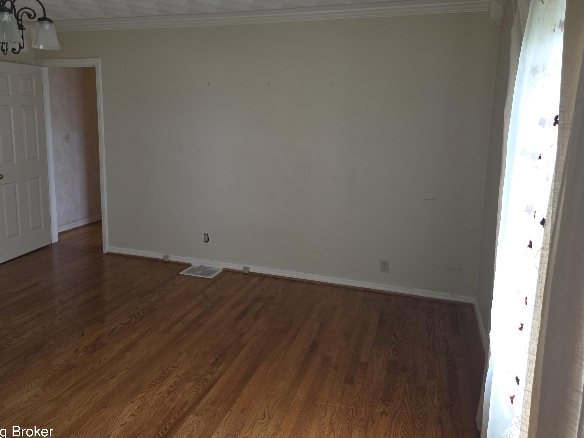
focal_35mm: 27
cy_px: 198
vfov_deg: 51.3
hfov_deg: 65.1
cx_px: 261
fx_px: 456
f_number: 1.8
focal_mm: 5.4
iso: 50
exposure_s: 1/60
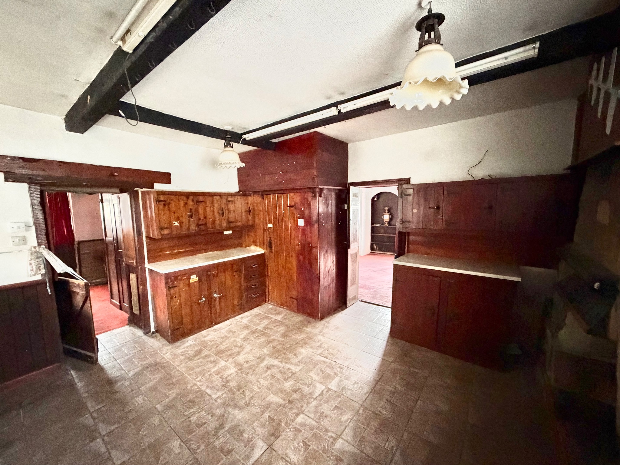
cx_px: 310
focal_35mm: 14
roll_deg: +1.0
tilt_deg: -7.2
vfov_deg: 85.7
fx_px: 251
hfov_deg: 102.1
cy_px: 232
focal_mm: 2.22
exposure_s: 1/36
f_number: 2.2
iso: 1600
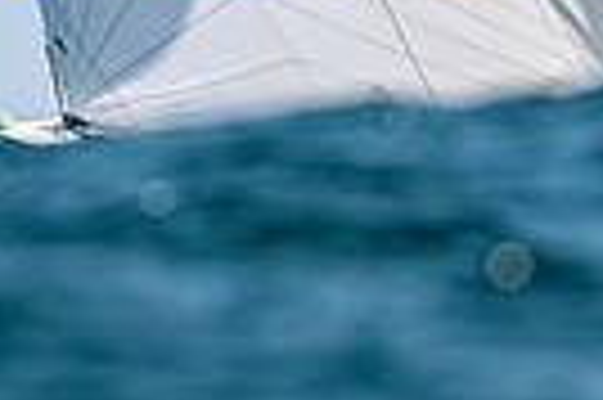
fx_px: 32622
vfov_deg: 0.7
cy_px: -124
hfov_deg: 1.1
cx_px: 940
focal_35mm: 1950
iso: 320
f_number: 5.6
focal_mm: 300
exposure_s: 1/2500
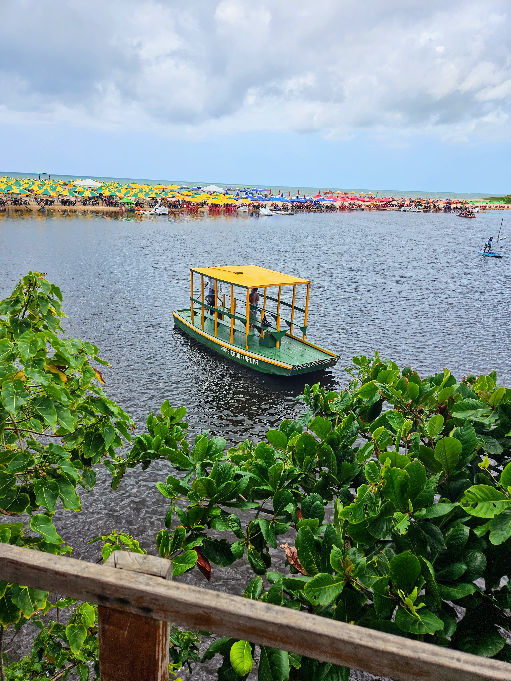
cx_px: 256
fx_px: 453
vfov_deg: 73.9
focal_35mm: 23
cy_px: 340
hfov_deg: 58.9
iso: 25
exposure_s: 1/2145
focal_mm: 5.4
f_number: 1.8
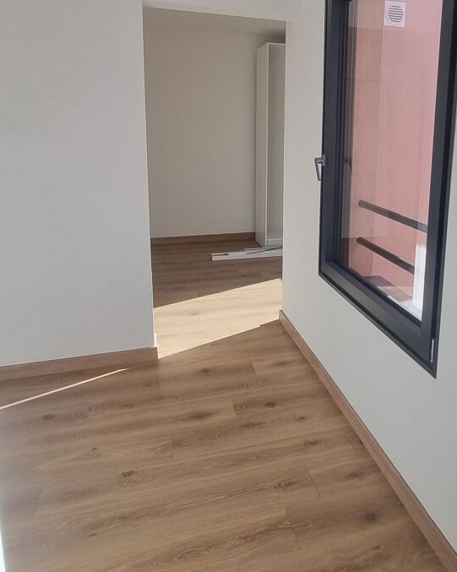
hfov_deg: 55.2
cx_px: 315
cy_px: 215
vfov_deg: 67.1
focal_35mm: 25
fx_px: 423
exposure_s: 1/444
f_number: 2.2
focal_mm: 2.2
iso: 50
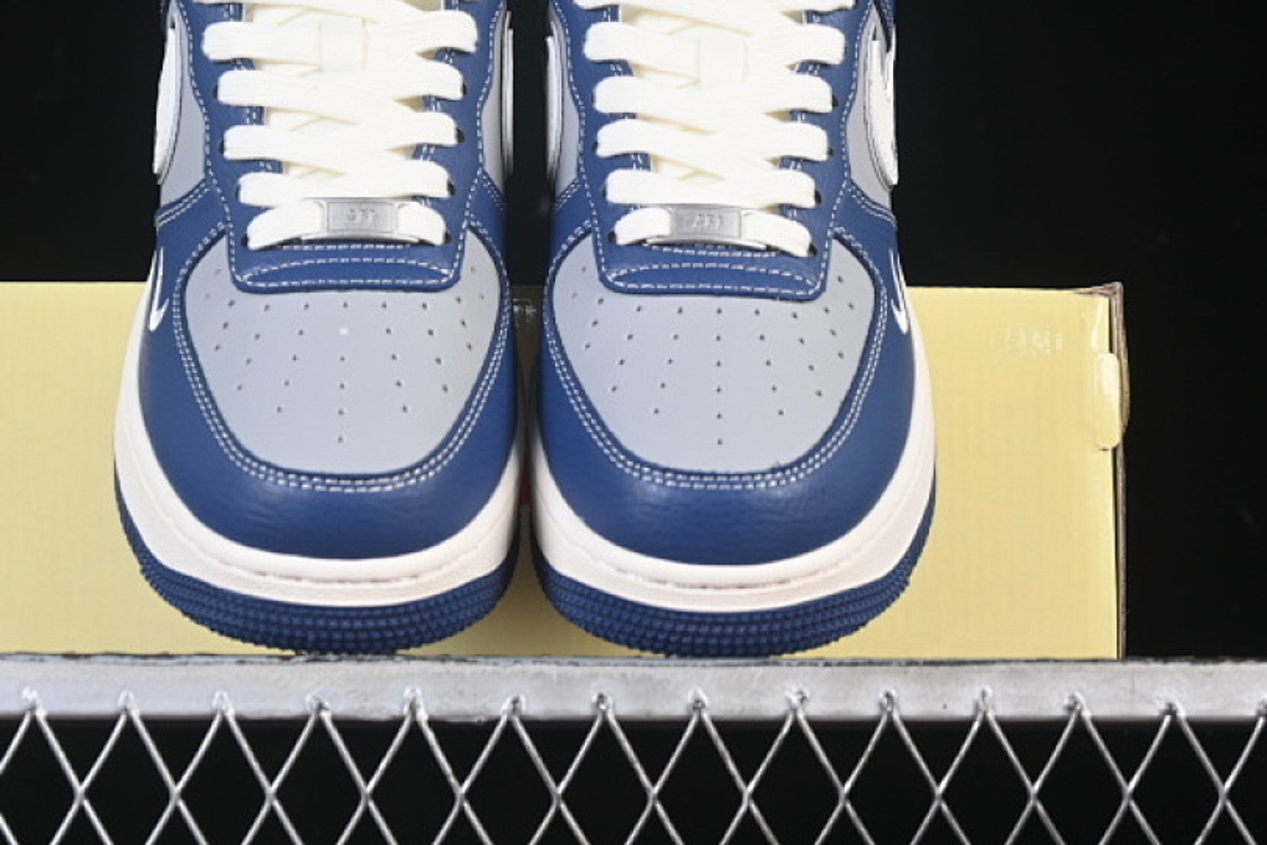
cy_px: 308
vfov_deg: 13.7
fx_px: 3519
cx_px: 507
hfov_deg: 20.4
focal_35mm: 100
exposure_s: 1/60
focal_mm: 50
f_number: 6.3
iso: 160
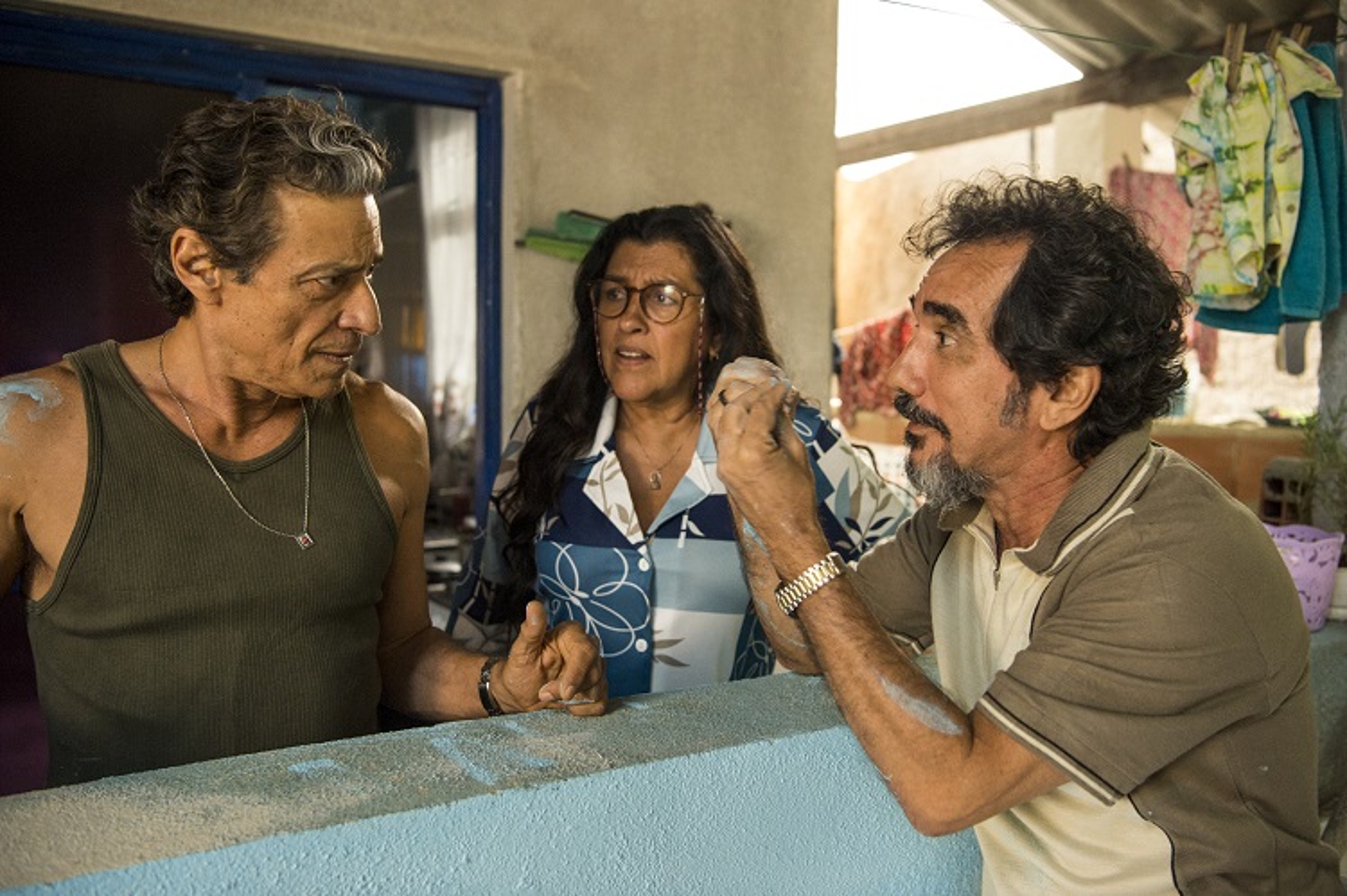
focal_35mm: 34
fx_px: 1271
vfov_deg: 38.8
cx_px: 674
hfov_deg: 55.8
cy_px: 448
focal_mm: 34
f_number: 3.5
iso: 5000
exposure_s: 1/100
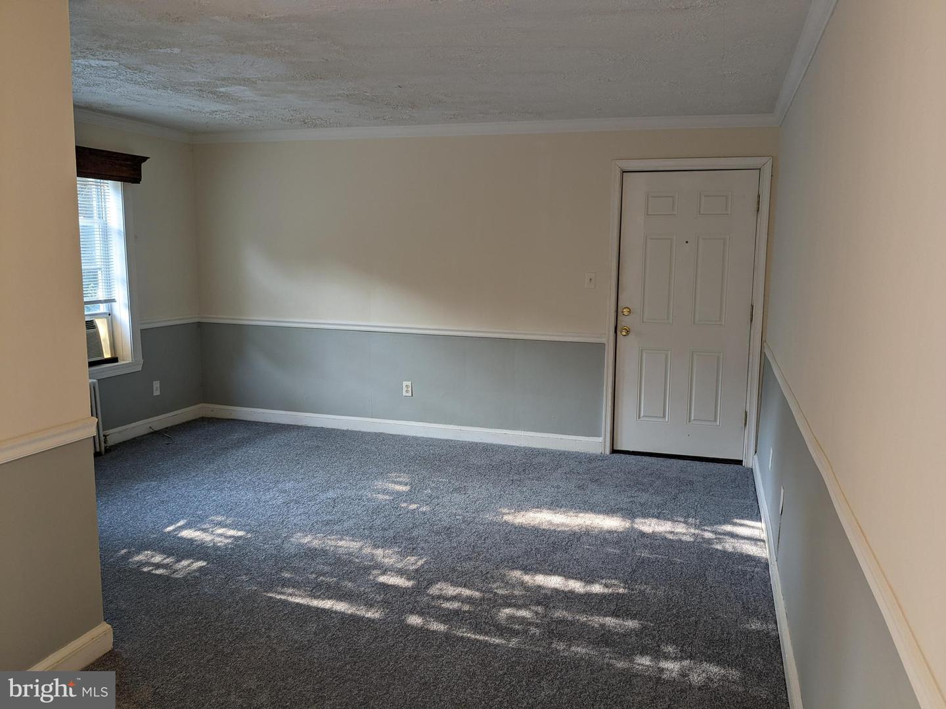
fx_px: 738
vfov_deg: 51.4
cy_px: 354
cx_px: 473
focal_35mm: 27
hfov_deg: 65.3
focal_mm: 4.38
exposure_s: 1/40
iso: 64
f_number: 1.73
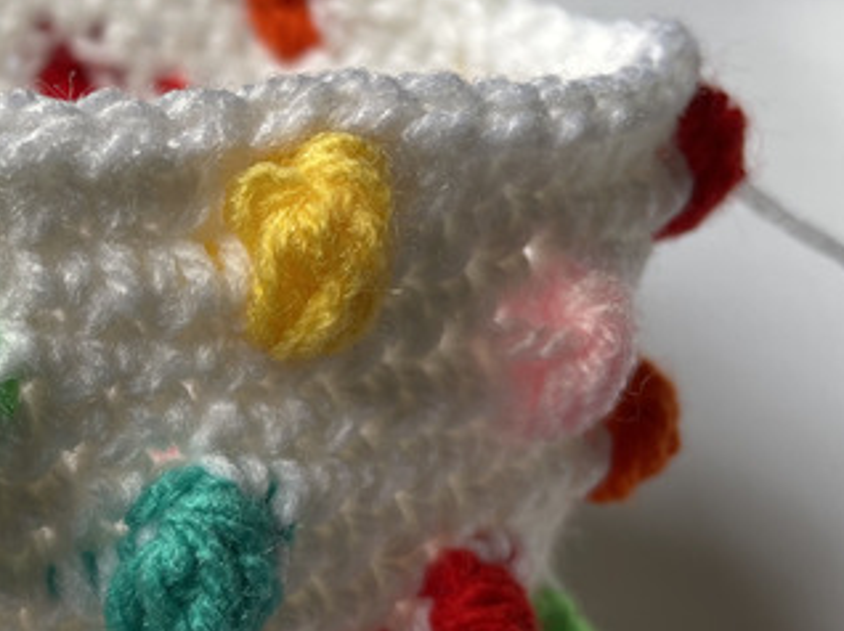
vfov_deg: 24.0
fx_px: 1462
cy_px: 496
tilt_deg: -45.9
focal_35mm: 60
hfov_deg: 30.5
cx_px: 52
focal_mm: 4.2
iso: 32
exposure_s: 1/240
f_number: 1.6
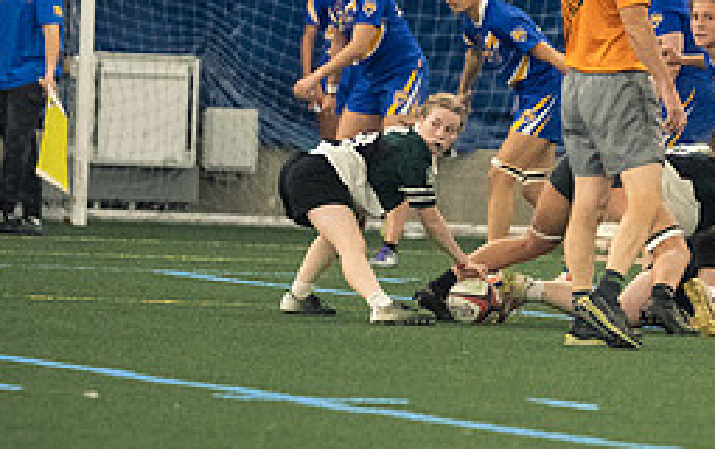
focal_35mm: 694
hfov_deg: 3.0
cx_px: 639
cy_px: 314
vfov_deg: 1.9
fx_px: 13538
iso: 10000
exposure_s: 1/500
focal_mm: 200
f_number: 2.8
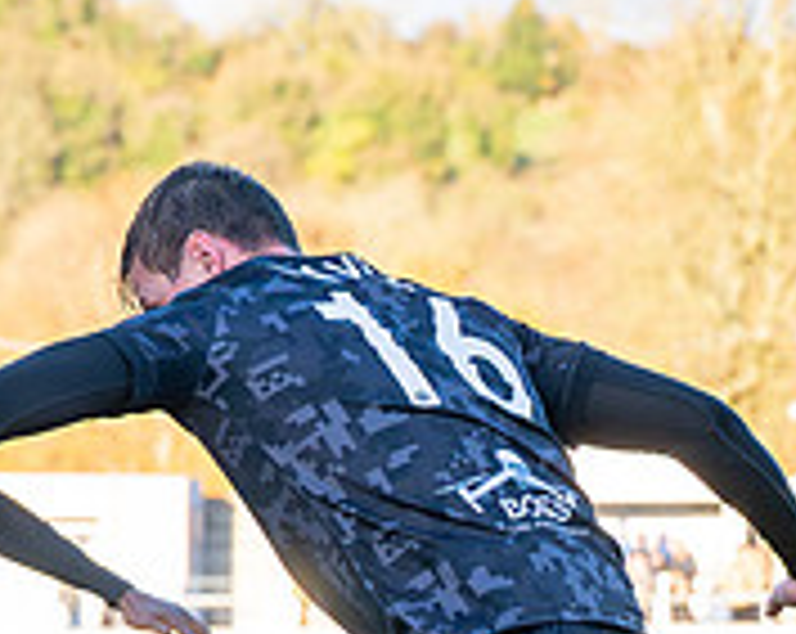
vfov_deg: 4.6
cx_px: 425
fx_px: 7903
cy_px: 804
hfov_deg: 5.8
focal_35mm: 336
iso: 800
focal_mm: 70
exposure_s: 1/2000
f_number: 4
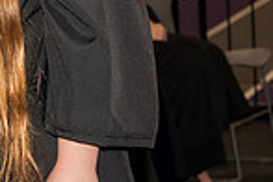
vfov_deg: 4.9
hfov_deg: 7.3
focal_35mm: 276
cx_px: -184
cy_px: -105
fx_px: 2093
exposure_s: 1/200
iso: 1000
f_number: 5.6
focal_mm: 70
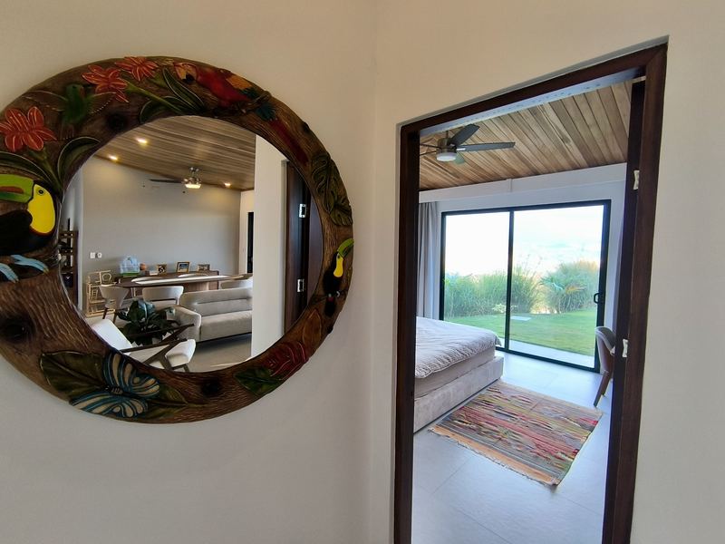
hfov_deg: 94.5
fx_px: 335
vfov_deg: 78.1
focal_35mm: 16
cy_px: 272
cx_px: 362
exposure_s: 1/50
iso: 64
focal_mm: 1.65
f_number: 2.2
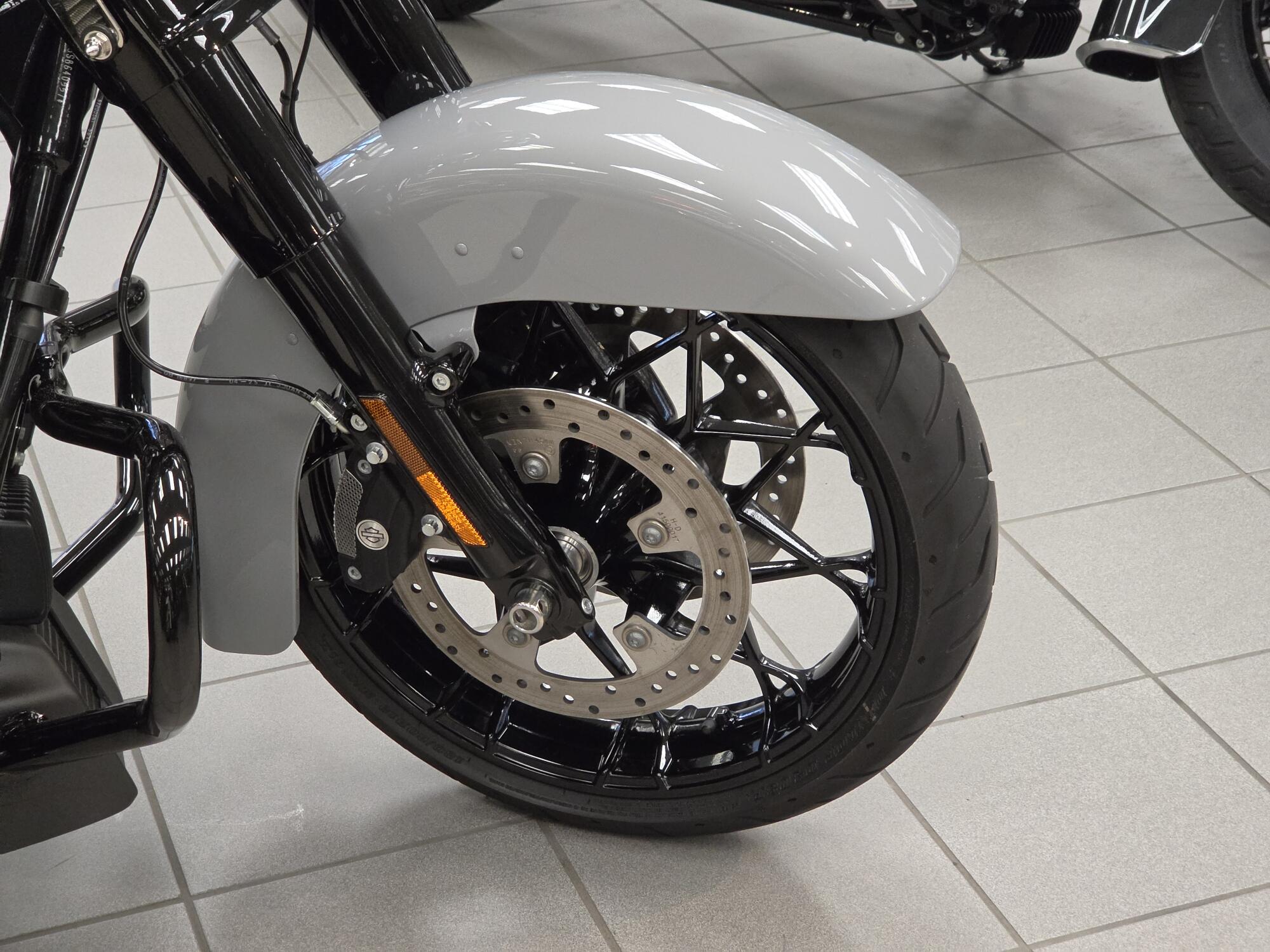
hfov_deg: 28.2
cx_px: 635
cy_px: 476
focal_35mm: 69
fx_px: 2531
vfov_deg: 21.3
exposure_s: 1/120
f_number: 2.4
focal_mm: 7
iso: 400
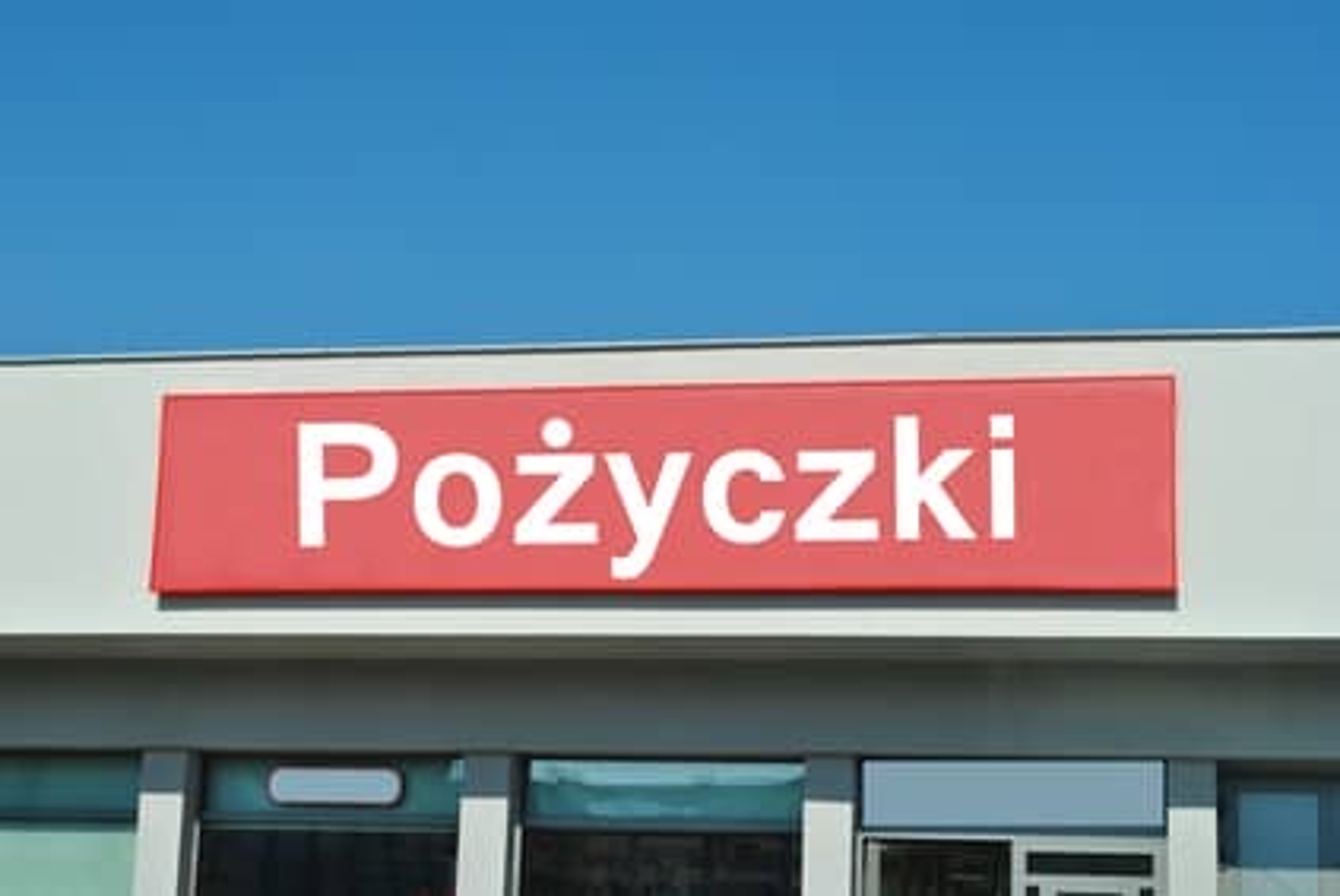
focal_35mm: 68
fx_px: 2515
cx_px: 670
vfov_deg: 20.2
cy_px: 448
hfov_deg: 29.8
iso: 100
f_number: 10
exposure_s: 1/320
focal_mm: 45
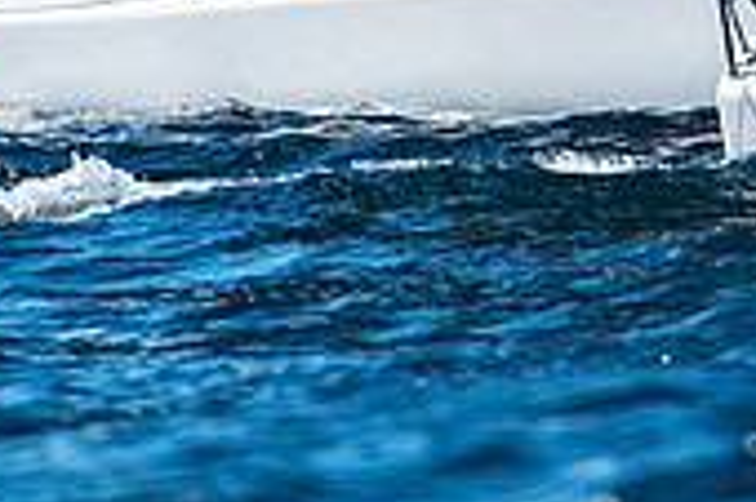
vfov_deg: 0.7
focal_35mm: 2053
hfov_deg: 1.0
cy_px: -331
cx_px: 867
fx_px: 43071
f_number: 5
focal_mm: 400
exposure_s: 1/1600
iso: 320
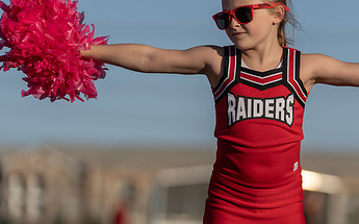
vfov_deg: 4.8
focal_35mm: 271
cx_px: 257
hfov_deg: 7.7
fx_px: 2649
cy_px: 117
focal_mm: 158
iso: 100
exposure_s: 1/3200
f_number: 2.8
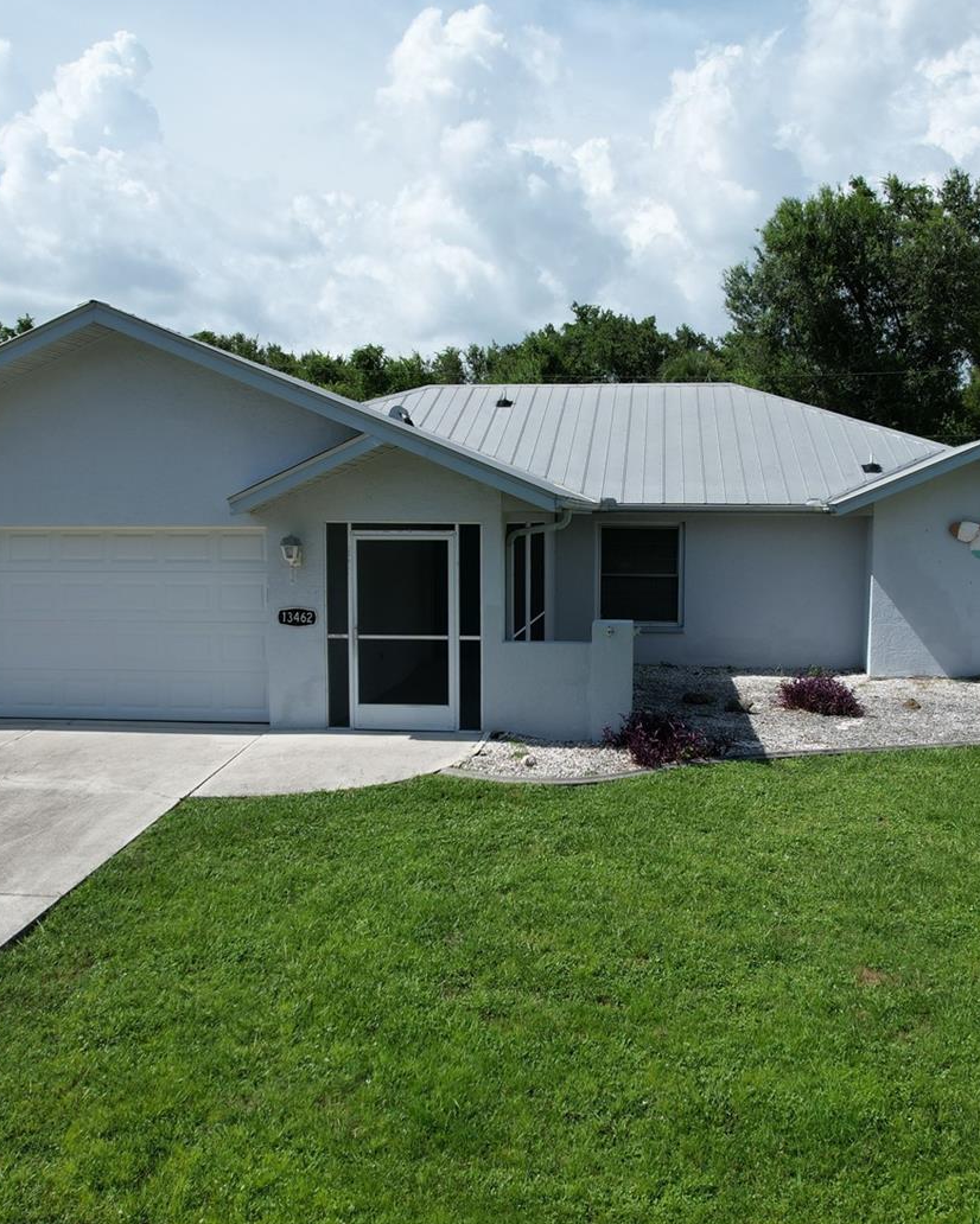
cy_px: 613
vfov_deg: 55.7
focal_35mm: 32
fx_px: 1160
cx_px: 554
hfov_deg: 45.7
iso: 110
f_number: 2.8
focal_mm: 8.38
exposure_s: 1/2500
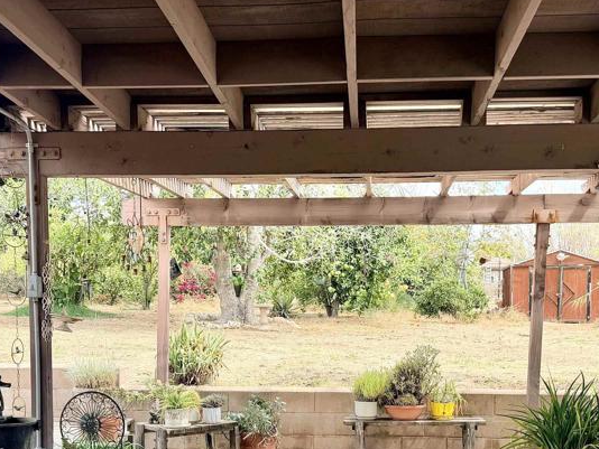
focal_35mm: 46
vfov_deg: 30.7
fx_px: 796
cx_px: 295
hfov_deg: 41.2
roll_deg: -0.3
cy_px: 366
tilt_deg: -4.3
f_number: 1.78
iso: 80
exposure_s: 1/1250
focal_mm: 6.76
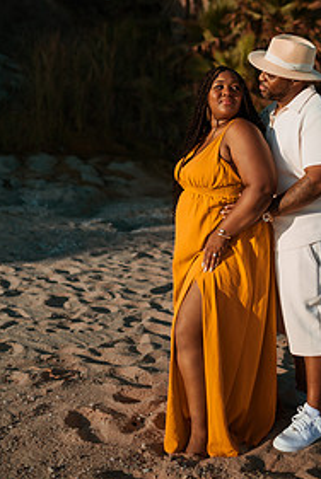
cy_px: 124
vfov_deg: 34.9
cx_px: 210
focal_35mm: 56
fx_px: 747
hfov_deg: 24.2
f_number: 1.8
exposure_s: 1/4000
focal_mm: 35
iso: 100
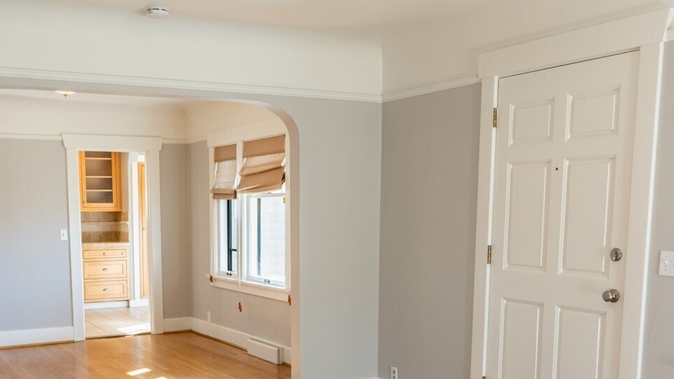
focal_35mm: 42
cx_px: 286
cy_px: 310
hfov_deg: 48.2
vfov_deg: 27.7
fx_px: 751
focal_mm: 24
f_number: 8
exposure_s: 1/160
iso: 500
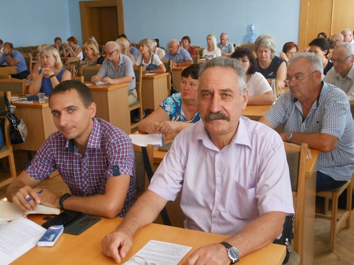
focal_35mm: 43
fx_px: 440
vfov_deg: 33.6
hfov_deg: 43.9
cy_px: 132
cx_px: 177
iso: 320
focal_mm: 7.7
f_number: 3.8
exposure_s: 1/30
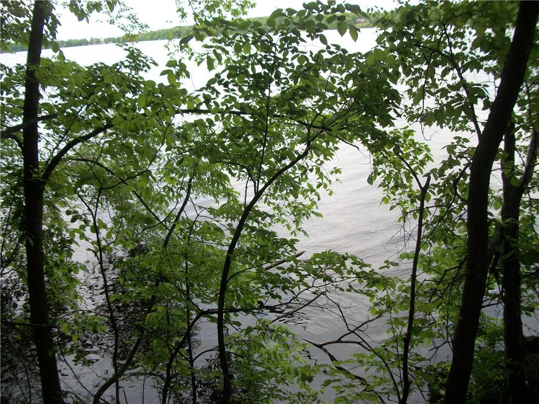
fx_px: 498
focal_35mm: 32
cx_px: 270
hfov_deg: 56.8
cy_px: 202
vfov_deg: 44.2
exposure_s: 1/320
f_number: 2.9
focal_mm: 5.7
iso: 80
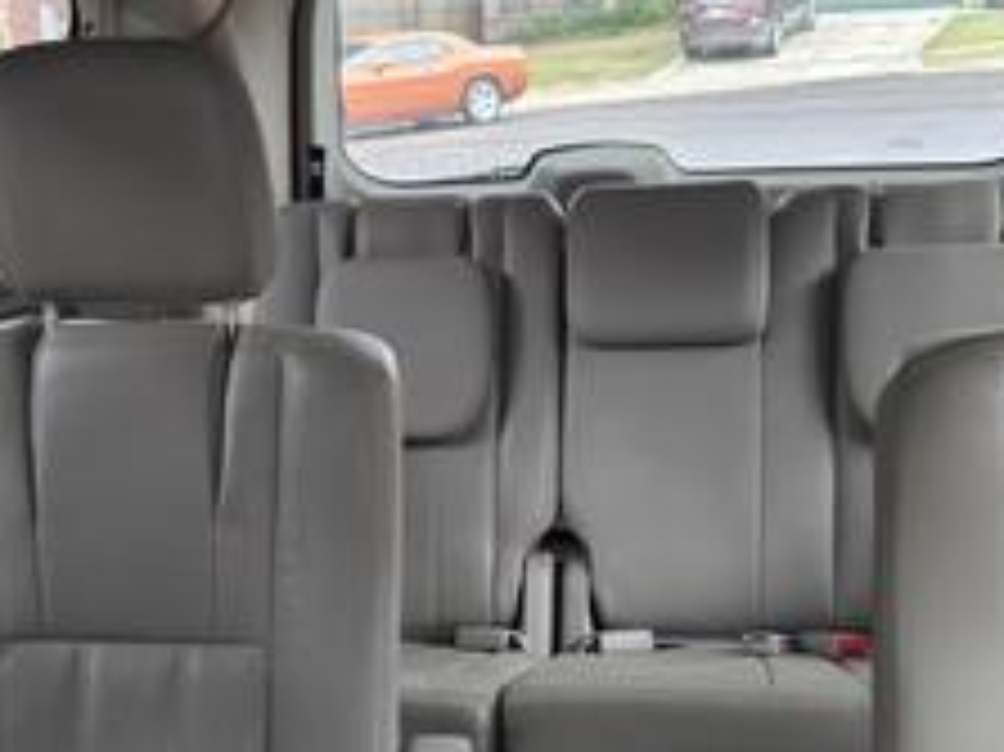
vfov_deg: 27.6
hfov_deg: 36.8
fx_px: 1507
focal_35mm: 52
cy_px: 563
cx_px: 473
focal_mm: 5.4
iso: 640
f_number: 1.8
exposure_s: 1/60
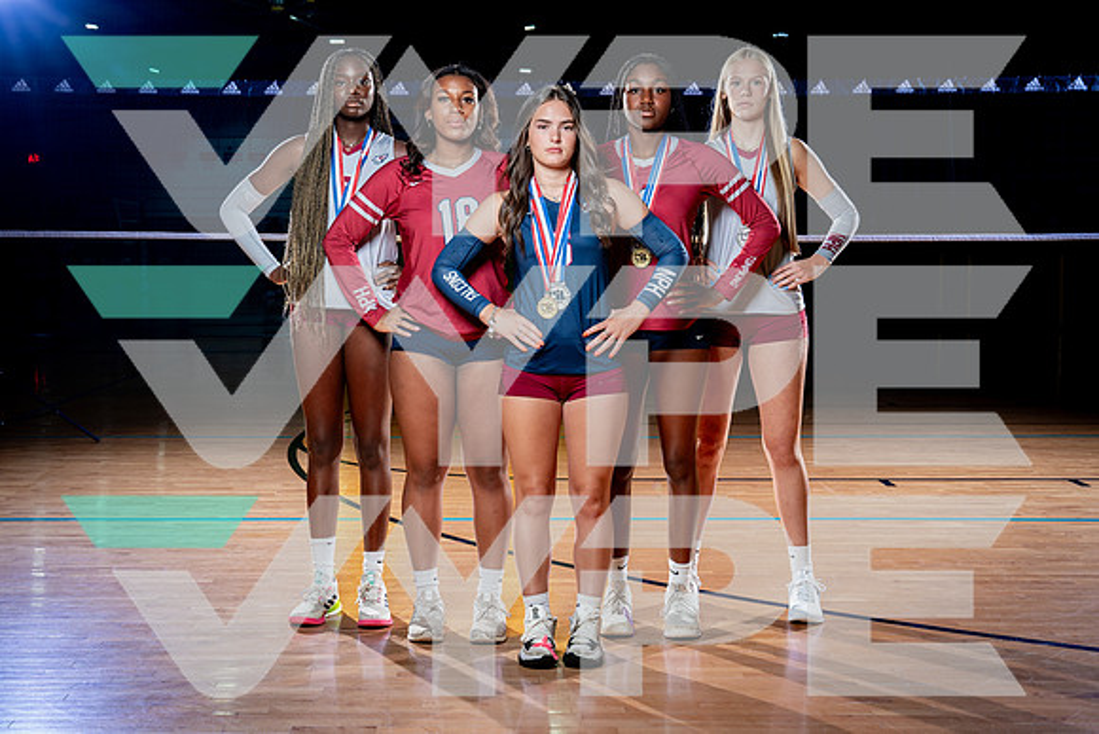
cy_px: 366
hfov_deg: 38.7
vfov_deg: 26.4
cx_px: 502
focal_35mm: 51
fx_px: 1565
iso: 250
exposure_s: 1/250
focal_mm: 42
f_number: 5.6
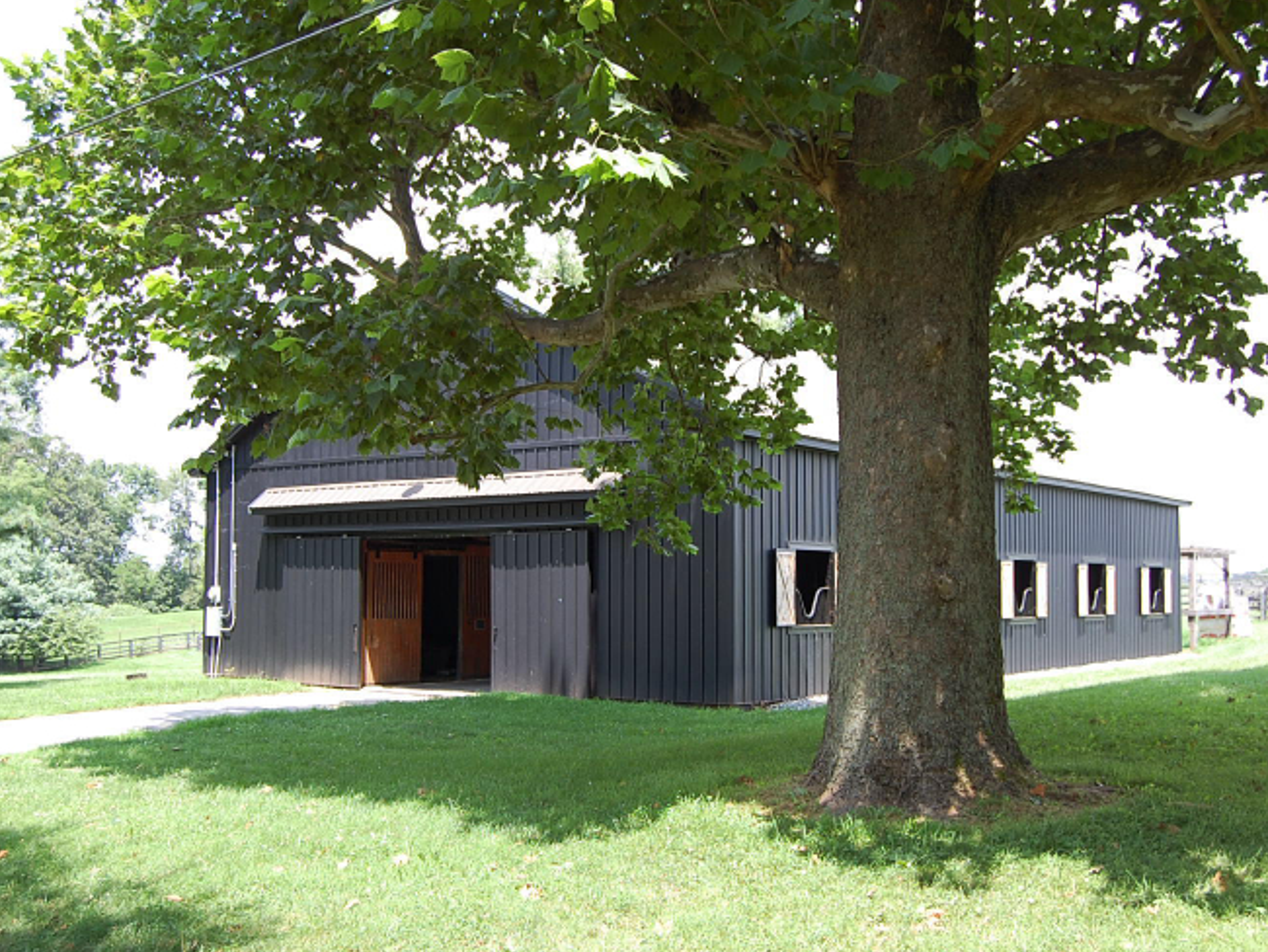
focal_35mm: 40
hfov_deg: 46.8
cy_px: 482
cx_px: 652
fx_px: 1466
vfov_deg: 36.0
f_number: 6.3
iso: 200
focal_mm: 24
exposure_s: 1/160
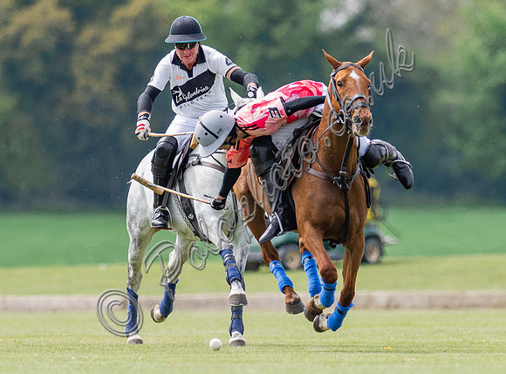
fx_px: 12926
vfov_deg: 1.7
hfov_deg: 2.2
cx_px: 323
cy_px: 206
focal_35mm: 889
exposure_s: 1/3200
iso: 400
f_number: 3.2
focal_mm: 300
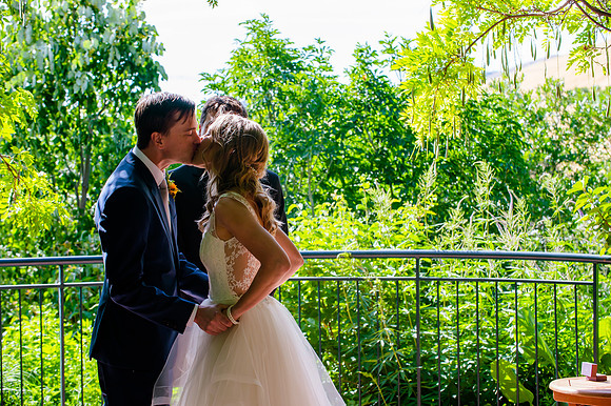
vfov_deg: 13.9
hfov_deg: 20.8
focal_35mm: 98
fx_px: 1662
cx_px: 306
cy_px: 203
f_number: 8
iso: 400
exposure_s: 1/200
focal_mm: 98
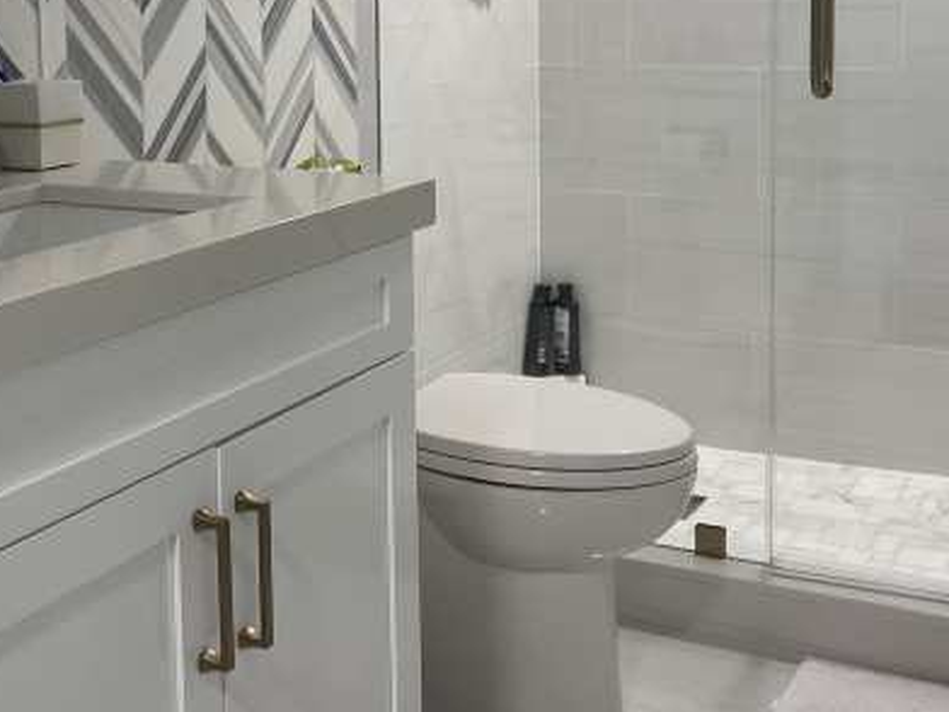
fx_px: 1453
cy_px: 128
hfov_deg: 36.0
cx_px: 370
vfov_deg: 26.9
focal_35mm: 53
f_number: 1.6
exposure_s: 1/60
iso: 64
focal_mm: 5.1
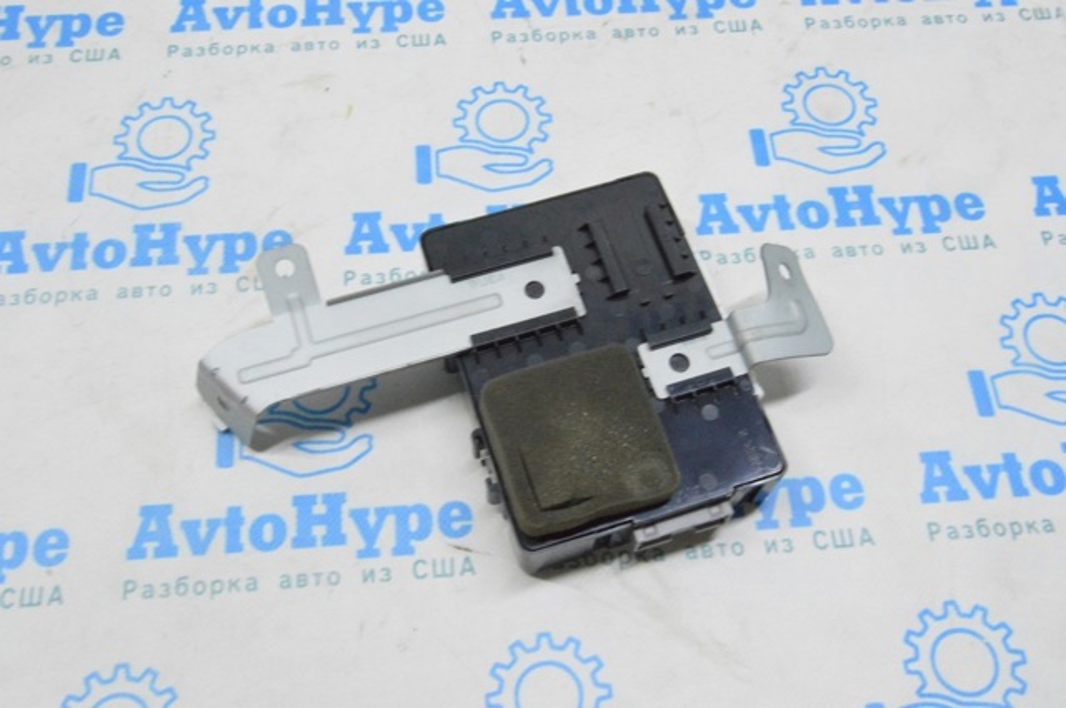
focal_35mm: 36
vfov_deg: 36.8
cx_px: 533
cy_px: 354
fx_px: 1065
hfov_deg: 53.2
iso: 6400
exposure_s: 1/20
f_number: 20
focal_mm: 24
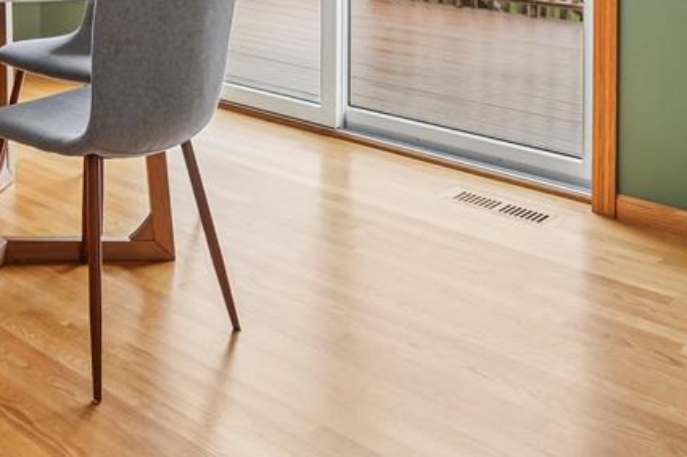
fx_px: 972
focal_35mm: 51
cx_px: -68
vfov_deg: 22.9
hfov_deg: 33.8
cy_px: -167
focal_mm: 17
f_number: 8
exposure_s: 1/160
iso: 1600
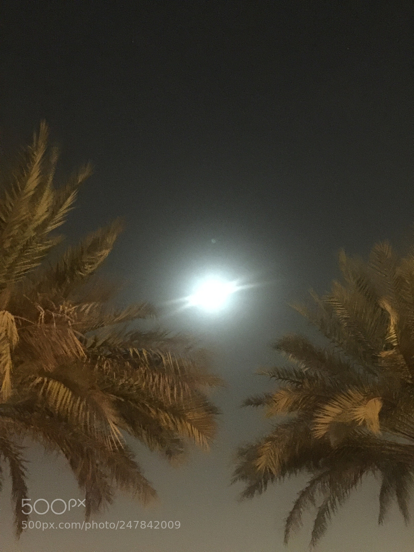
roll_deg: +5.0
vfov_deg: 61.7
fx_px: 462
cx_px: 207
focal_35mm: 29
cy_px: 276
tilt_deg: +38.7
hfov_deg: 48.2
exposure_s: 1/4
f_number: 2.2
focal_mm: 4.15
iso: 500
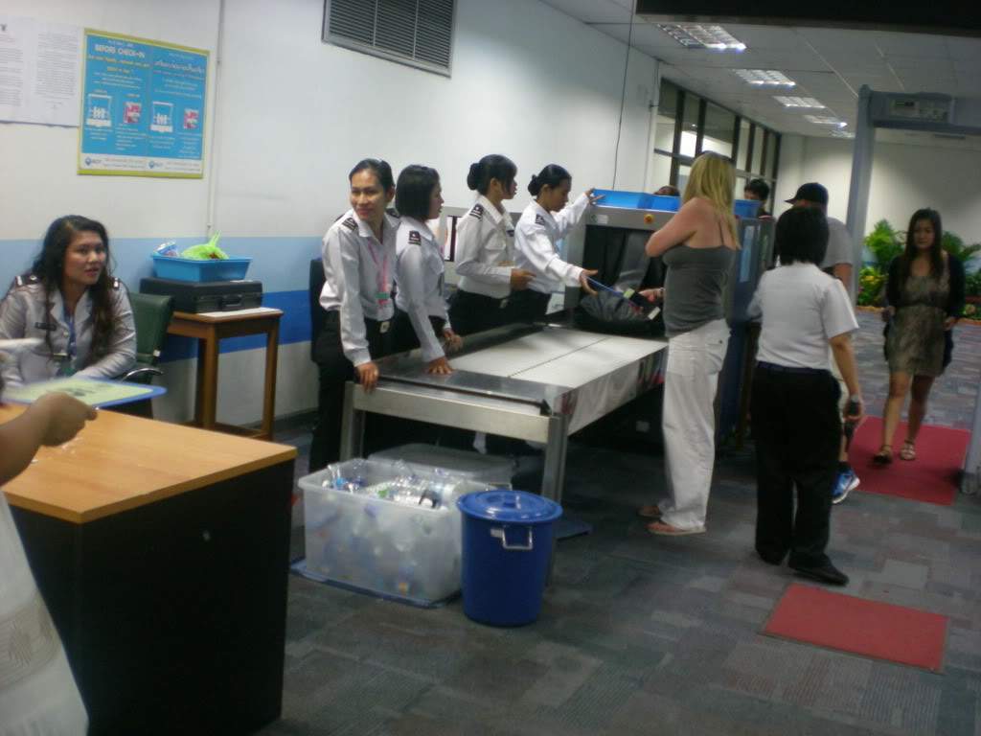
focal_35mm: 38
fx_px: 1077
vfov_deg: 37.7
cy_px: 368
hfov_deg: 49.0
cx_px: 490
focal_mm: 6.3
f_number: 3.1
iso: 200
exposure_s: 1/22
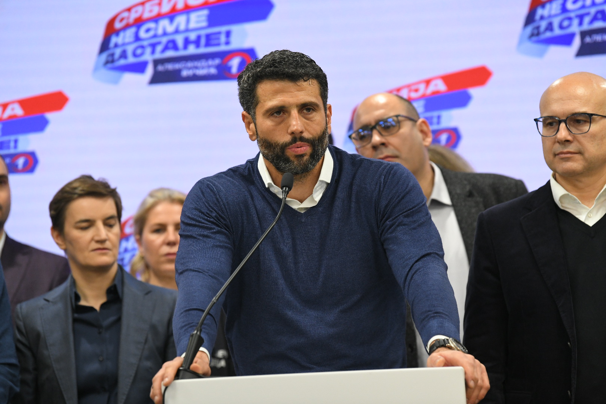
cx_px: 303
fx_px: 3114
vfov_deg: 7.4
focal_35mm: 185
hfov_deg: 11.1
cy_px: 202
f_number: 4
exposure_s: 1/400
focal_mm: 185
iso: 3200
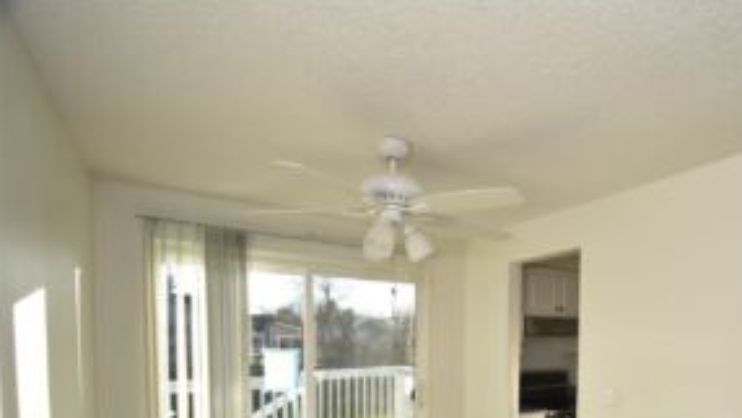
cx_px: 509
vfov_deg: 48.4
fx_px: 433
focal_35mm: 22
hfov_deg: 77.9
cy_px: 339
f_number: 5
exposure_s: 1/200
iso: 360
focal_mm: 10
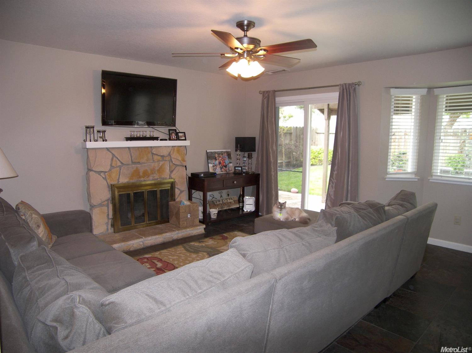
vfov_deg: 56.8
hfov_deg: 71.6
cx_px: 236
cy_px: 176
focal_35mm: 24
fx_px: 327
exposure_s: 1/30
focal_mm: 5
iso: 100
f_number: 2.8
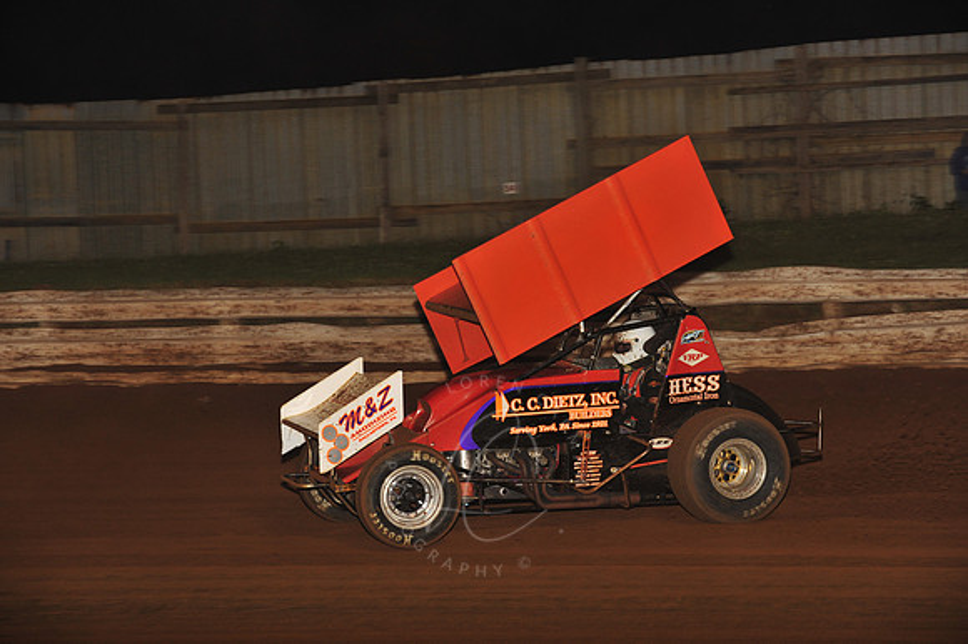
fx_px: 3628
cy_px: 322
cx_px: 484
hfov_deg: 15.2
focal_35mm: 135
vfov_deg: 10.1
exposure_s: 1/320
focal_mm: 135
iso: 1000
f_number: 7.1
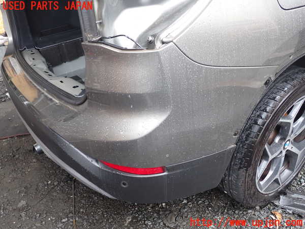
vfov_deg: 46.8
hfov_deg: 60.0
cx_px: 152
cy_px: 114
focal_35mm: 30
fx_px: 264
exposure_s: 1/60
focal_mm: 5.4
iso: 200
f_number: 2.3
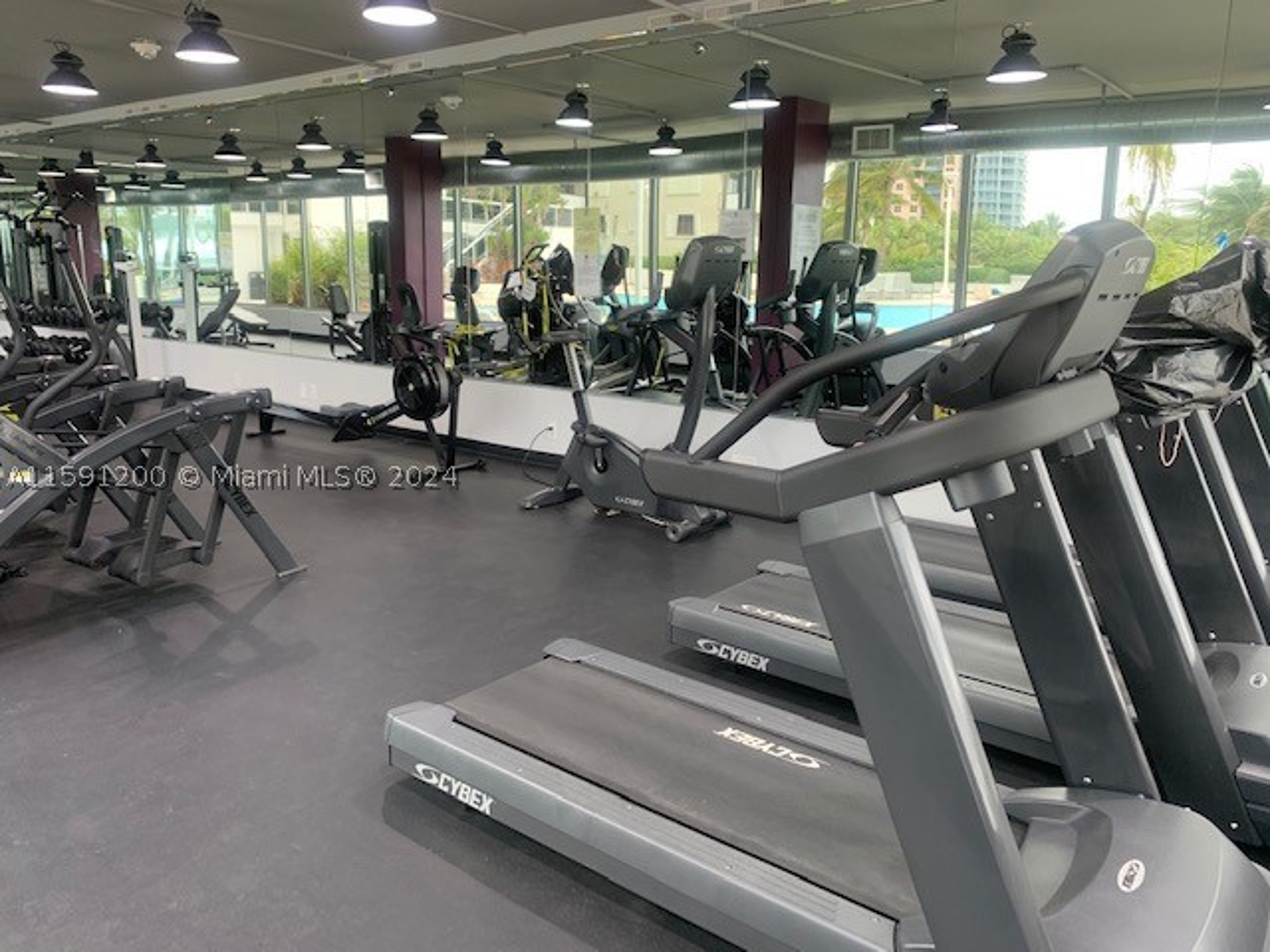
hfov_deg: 67.3
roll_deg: -0.2
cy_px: 476
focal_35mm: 26
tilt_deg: -11.6
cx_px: 635
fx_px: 954
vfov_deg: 53.1
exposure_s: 1/60
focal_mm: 4.25
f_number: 1.8
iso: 64
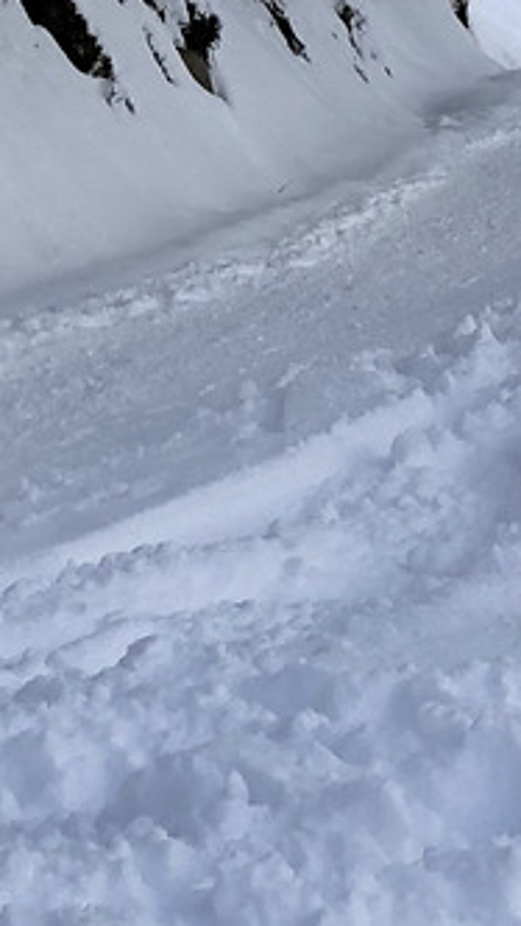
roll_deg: +1.8
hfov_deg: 8.3
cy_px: -720
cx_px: 373
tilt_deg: +20.3
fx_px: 3607
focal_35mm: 147
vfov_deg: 13.2
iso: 20
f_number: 1.8
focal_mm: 4
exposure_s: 1/1116
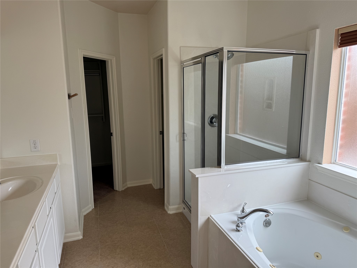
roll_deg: +0.2
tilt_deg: -10.0
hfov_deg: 71.6
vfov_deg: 56.8
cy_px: 134
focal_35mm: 24
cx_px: 178
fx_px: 248
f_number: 1.78
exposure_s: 1/130
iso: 50
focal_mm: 6.76
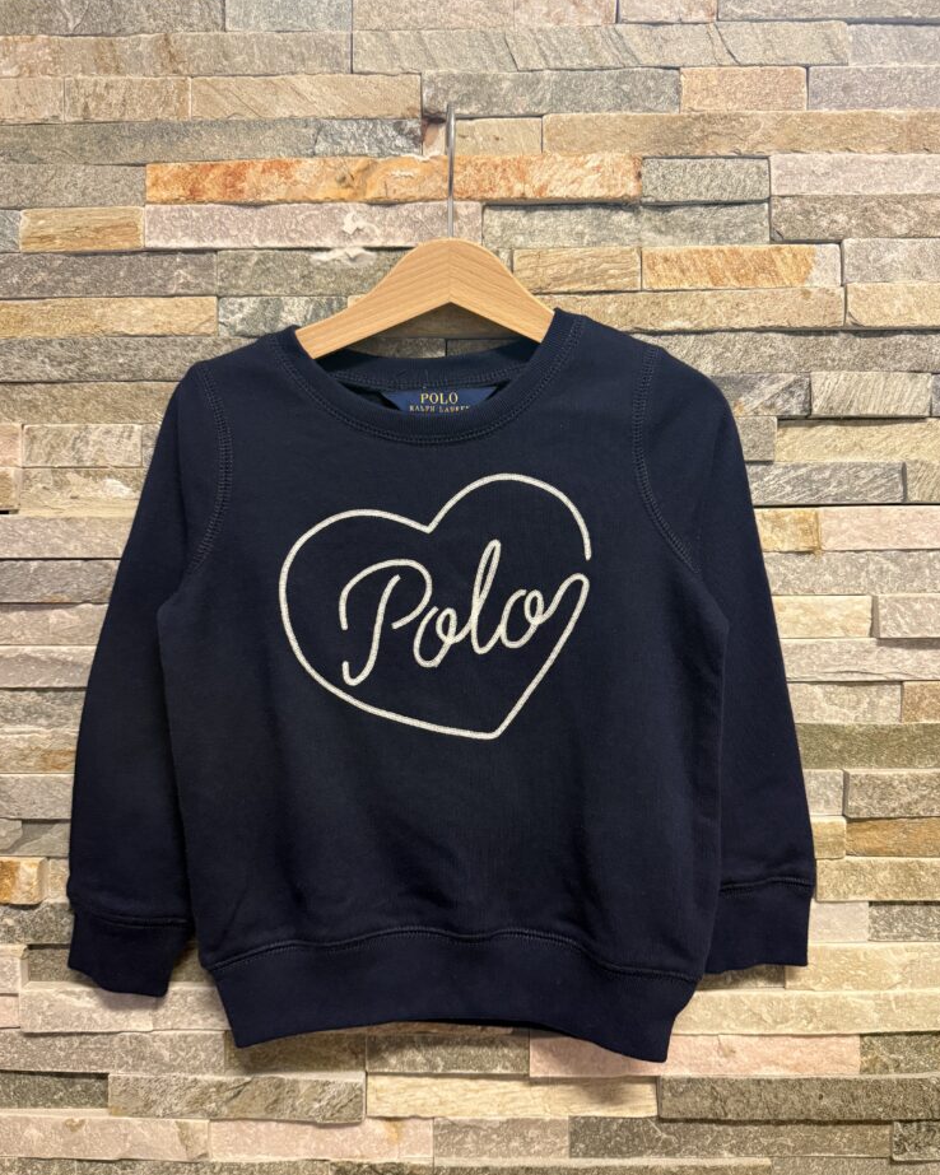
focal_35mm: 26
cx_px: 479
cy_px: 603
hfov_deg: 54.9
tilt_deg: -0.4
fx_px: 904
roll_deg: +0.6
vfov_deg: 66.0
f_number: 1.78
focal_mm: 6.76
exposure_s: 1/50
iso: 400
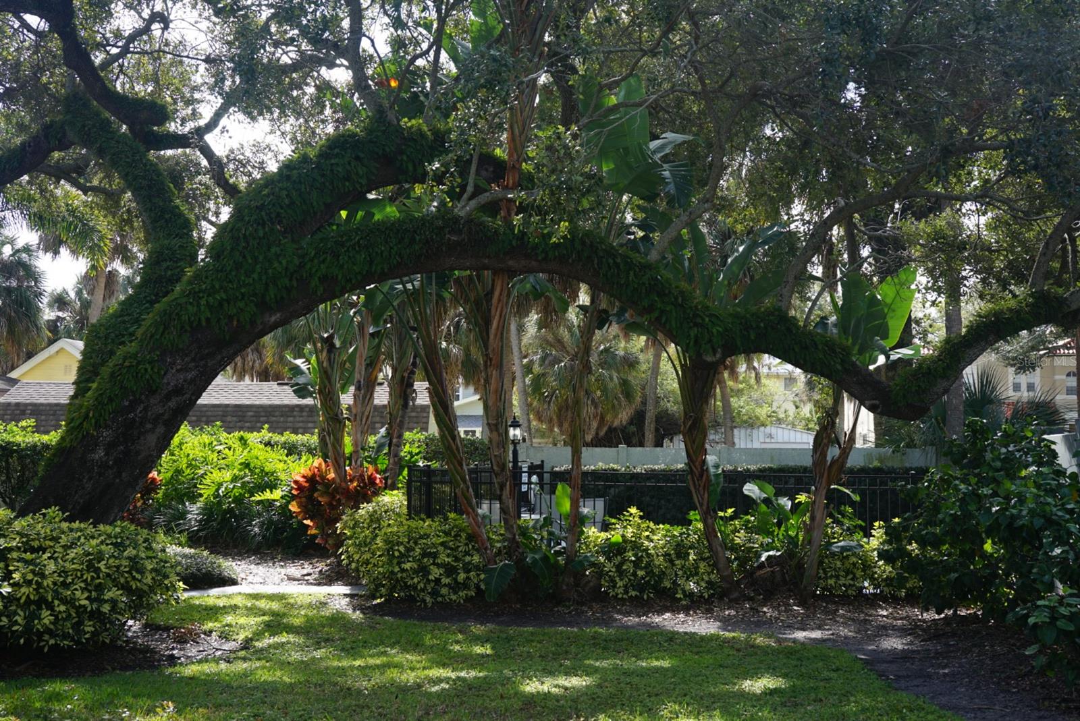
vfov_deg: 27.0
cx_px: 540
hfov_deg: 39.6
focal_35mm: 50
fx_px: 1501
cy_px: 360
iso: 100
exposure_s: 1/80
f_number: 7.1
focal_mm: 50
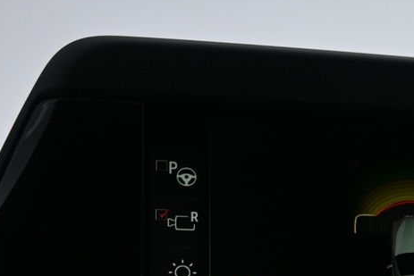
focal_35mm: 84
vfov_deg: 15.6
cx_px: 486
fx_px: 966
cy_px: 342
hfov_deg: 22.4
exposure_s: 1/25
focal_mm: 16
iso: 250
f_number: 3.5
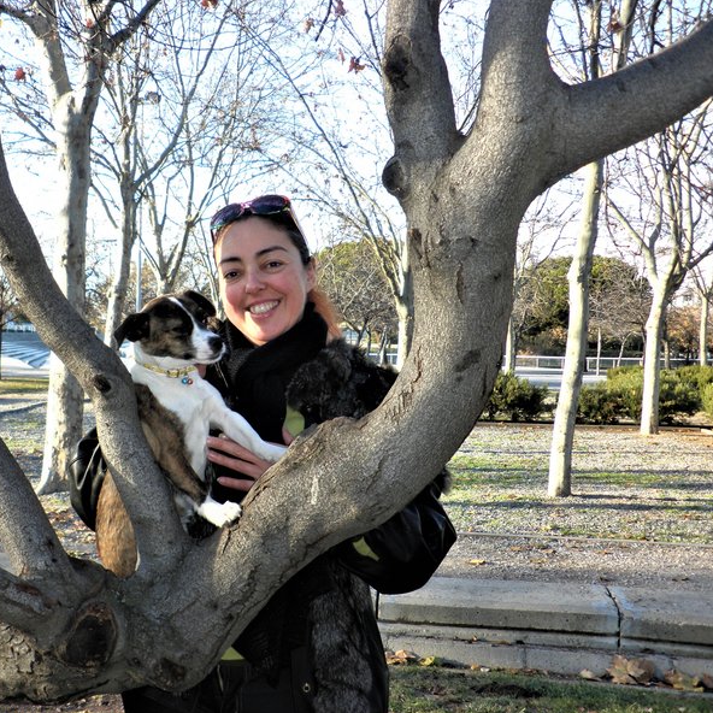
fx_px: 1002
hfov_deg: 38.7
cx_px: 241
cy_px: 355
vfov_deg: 39.2
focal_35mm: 43
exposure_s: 1/80
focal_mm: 6.3
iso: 64
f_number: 3.5
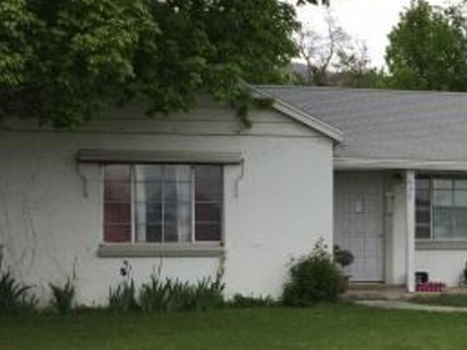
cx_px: 516
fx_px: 971
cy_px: 263
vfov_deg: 20.3
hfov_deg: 25.1
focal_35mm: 72
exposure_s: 1/1199
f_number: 2.2
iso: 32
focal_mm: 4.15
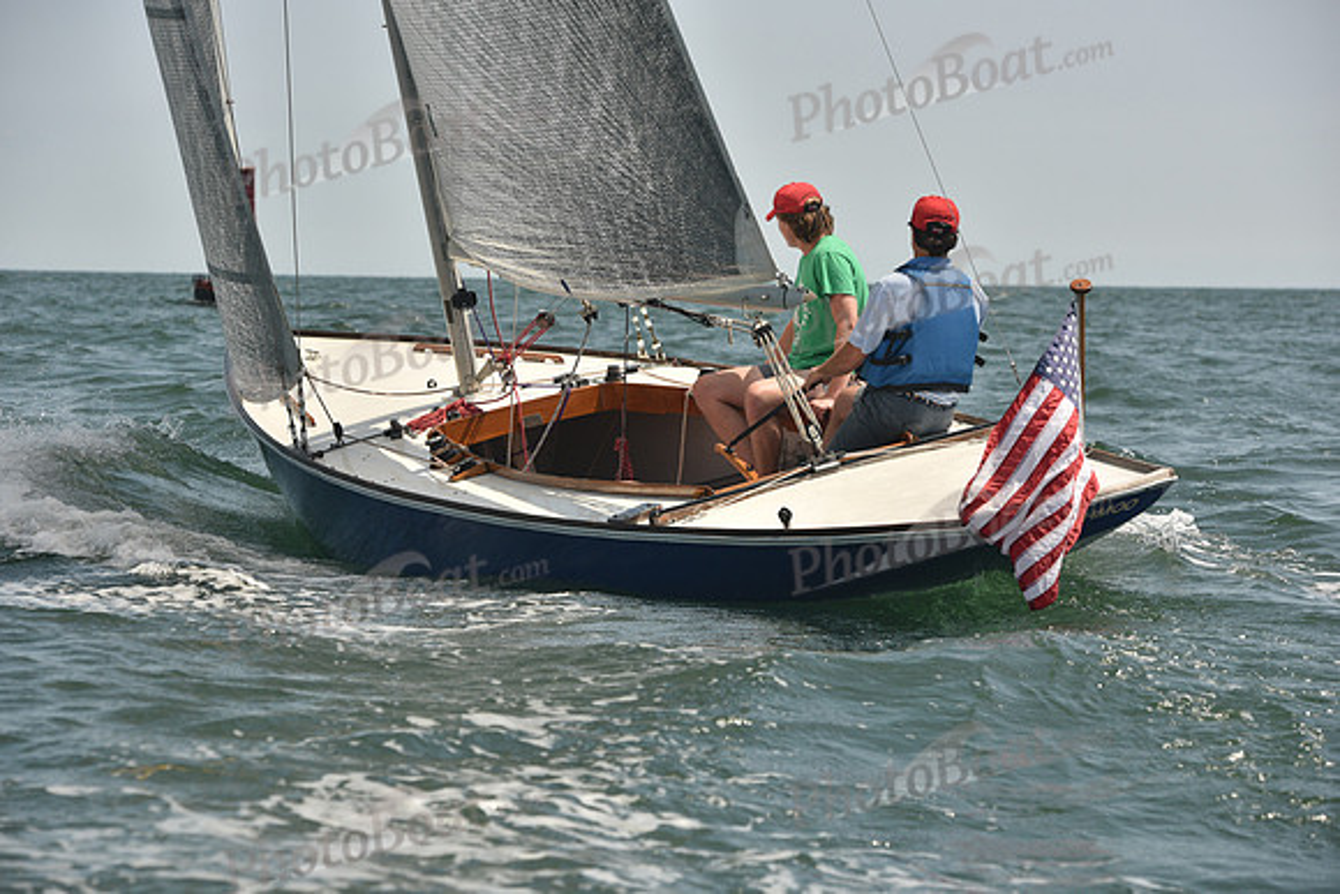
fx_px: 4542
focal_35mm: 122
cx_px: 670
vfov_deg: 11.2
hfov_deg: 16.8
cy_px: 447
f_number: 7.1
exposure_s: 1/1000
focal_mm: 122
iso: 320
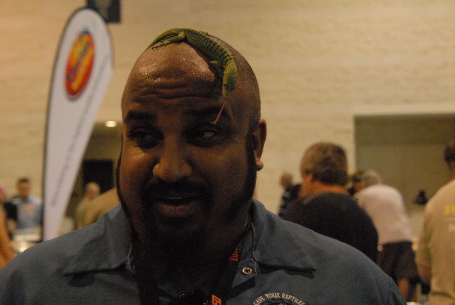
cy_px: 152
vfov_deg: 22.7
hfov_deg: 33.3
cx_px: 228
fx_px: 760
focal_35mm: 60
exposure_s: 1/160
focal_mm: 40
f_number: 6.3
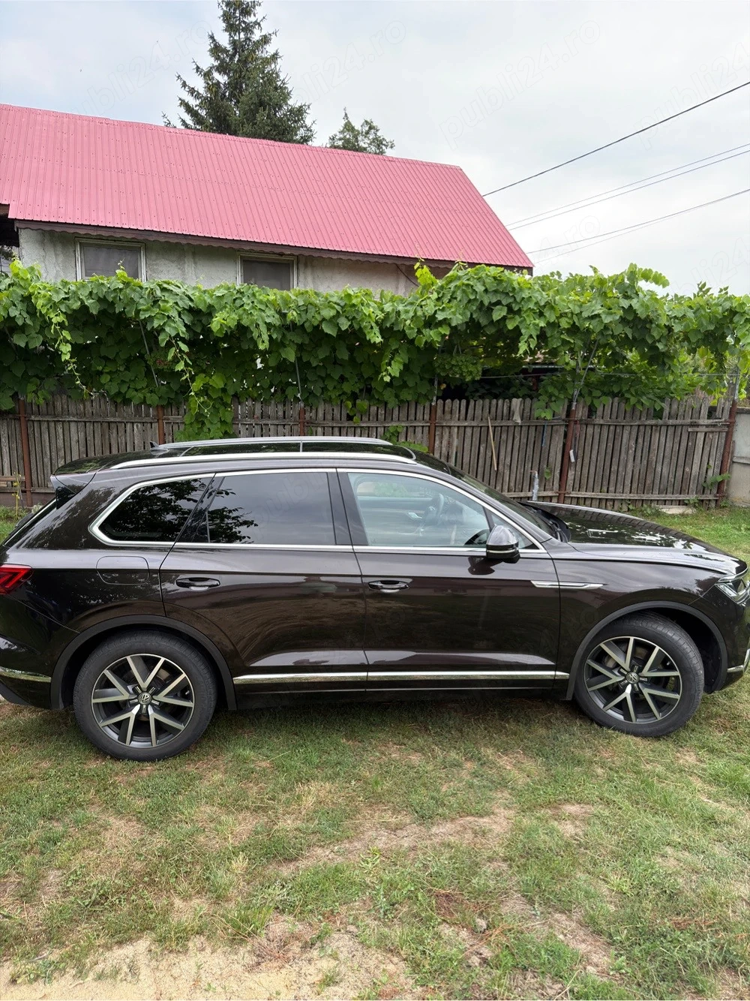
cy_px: 500
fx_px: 694
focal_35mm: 24
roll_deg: -2.6
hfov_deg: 56.8
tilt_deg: -12.9
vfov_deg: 71.6
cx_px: 375
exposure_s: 1/222
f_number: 1.78
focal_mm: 6.76
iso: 64
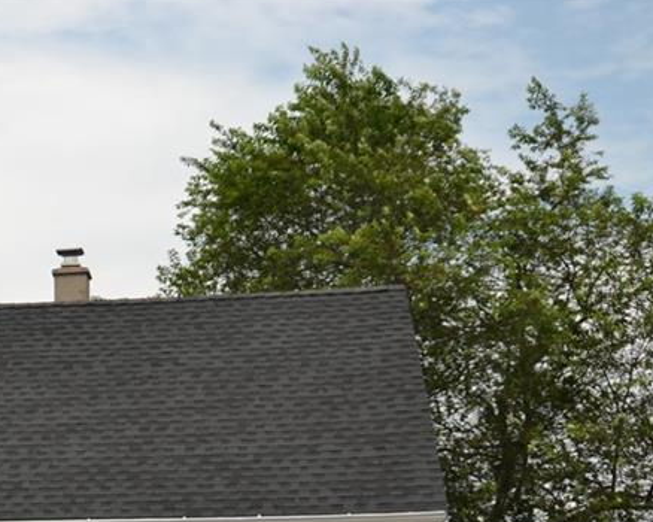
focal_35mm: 79
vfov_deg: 19.0
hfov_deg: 22.8
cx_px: -57
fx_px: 1526
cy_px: 500
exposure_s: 1/200
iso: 100
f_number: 5.6
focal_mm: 24
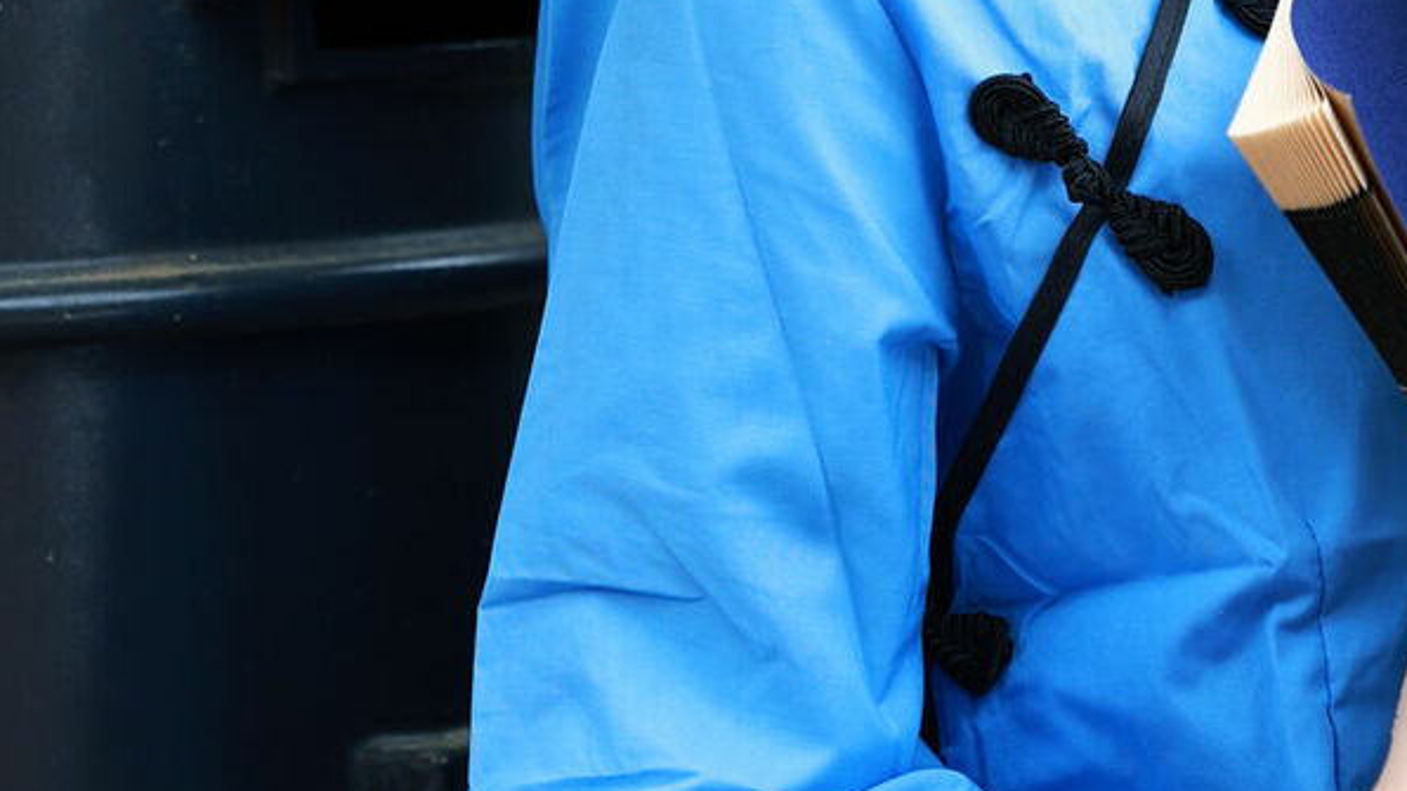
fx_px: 13839
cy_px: -39
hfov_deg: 5.8
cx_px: 932
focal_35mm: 371
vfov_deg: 3.3
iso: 100
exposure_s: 1/250
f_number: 2.8
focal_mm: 135
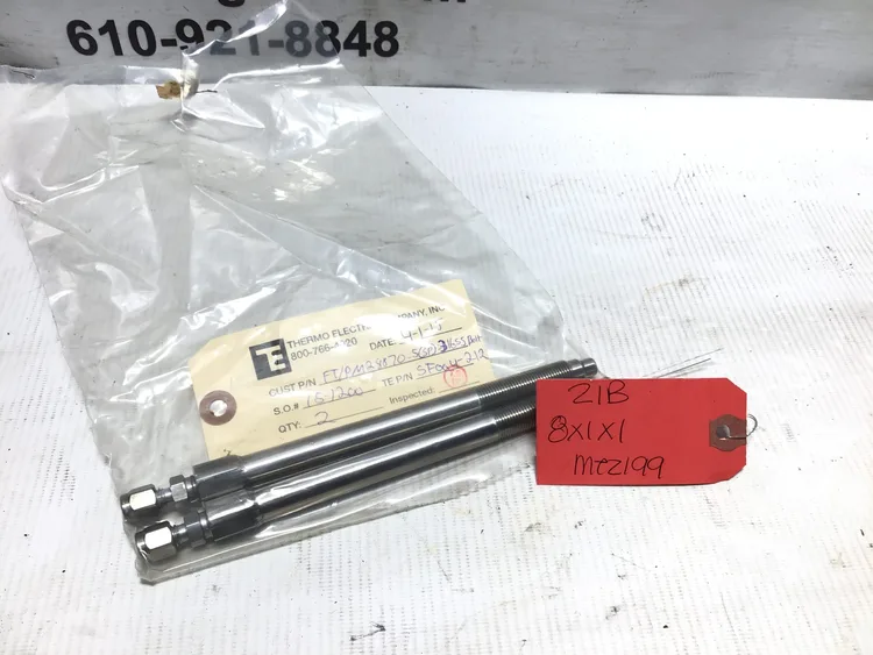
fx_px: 782
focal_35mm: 31
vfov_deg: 45.5
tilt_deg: -48.7
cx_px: 436
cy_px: 328
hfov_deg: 58.3
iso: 25
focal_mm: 3.3
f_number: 2.4
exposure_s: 1/120
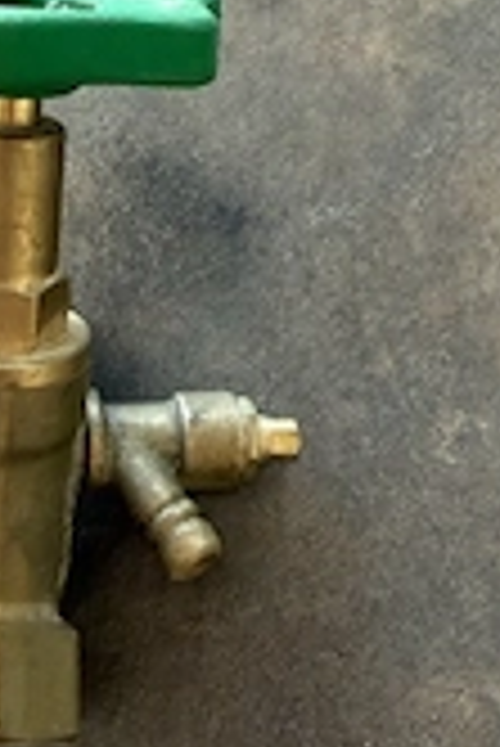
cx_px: 126
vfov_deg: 32.9
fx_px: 1247
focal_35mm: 60
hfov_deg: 22.5
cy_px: 216
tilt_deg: -69.8
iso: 320
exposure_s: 1/69
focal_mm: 2.22
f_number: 2.2
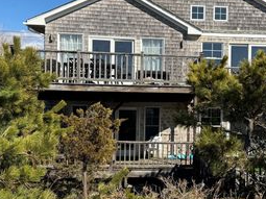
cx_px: 189
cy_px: 105
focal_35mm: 47
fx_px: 361
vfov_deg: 30.8
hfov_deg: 39.7
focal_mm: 6.76
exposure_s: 1/4049
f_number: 1.78
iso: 80
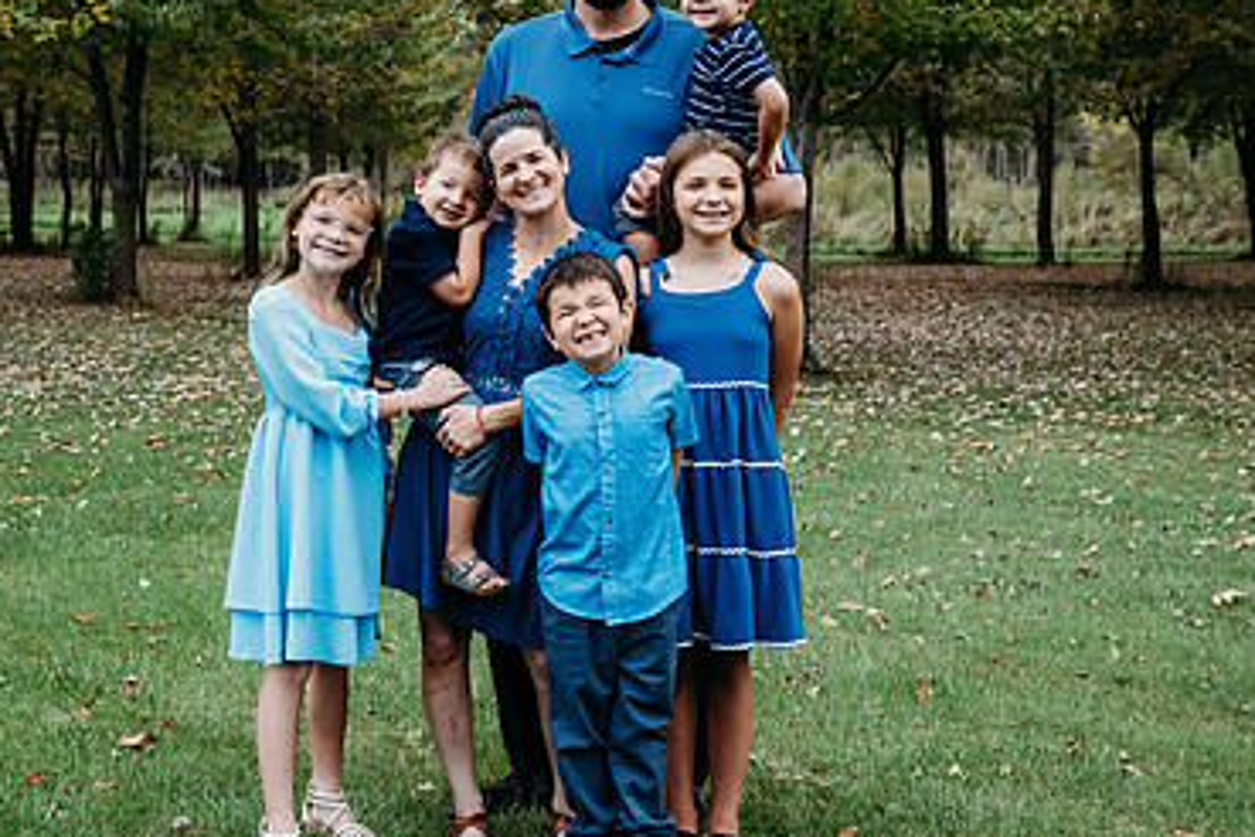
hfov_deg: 30.5
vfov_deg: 20.6
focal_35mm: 66
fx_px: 2301
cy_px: 291
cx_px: 565
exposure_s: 1/250
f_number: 5.6
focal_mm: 42
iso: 250
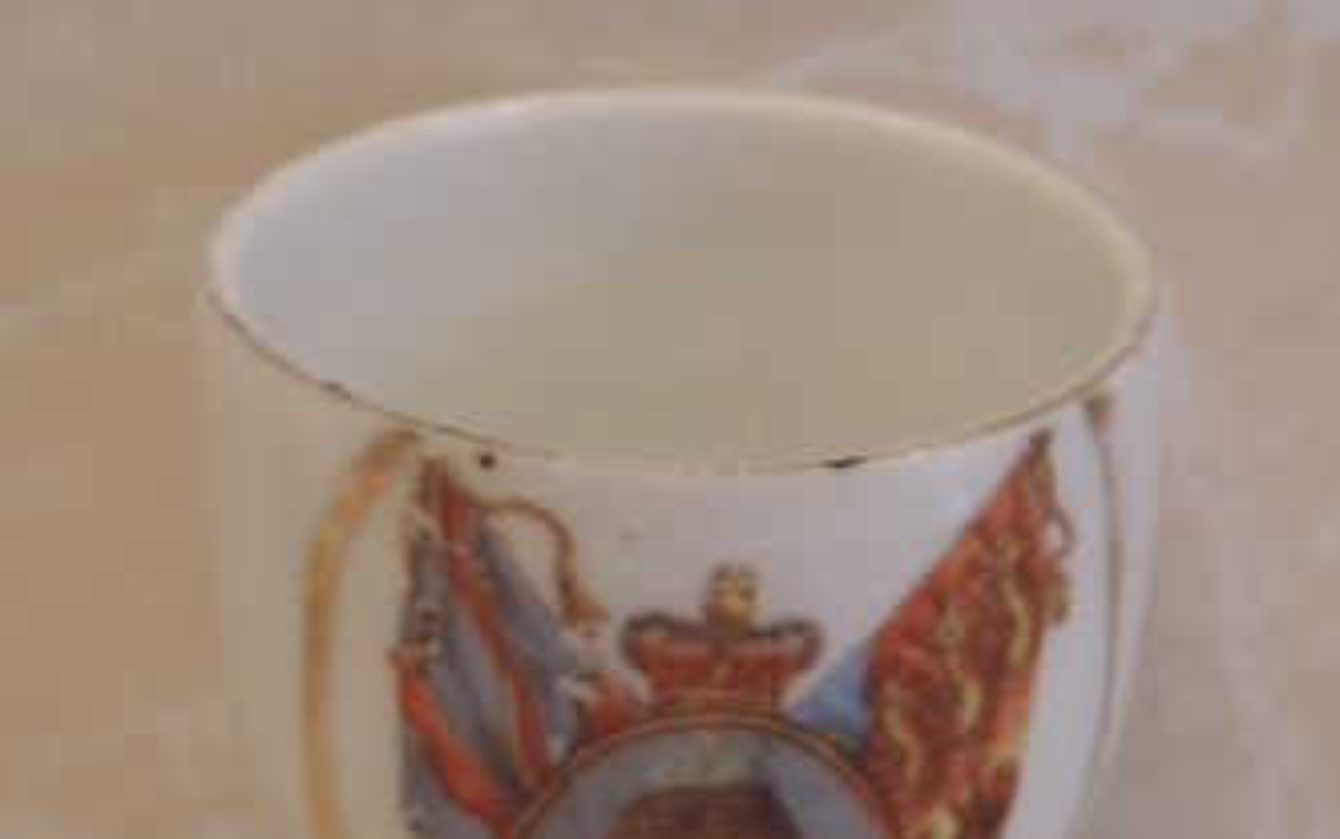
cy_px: 799
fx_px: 5226
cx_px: 674
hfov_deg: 14.6
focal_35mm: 143
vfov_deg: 9.1
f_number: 4.1
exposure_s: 1/25
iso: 400
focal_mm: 17.8
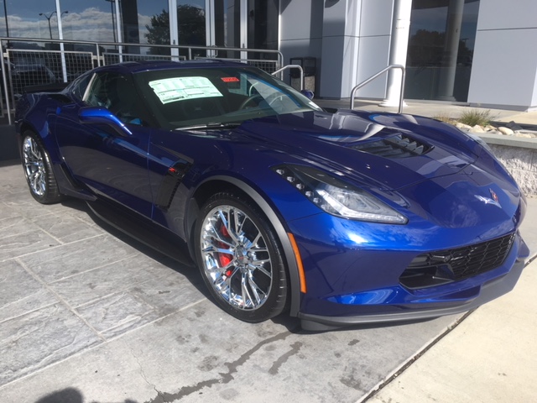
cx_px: 268
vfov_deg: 48.2
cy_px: 202
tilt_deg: -14.6
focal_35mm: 29
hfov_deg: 61.7
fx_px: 450
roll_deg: -0.3
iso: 25
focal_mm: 4.15
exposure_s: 1/725
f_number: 2.2
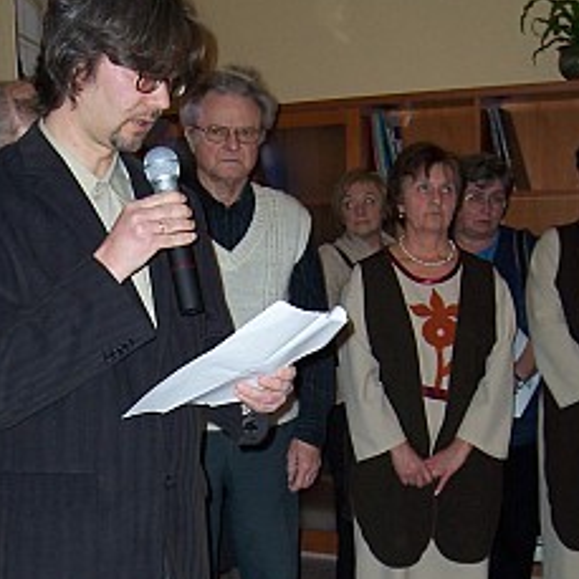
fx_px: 1116
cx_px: 198
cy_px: 493
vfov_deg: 28.2
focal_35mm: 59
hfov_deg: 28.9
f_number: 2.7
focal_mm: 5.6
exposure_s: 1/60
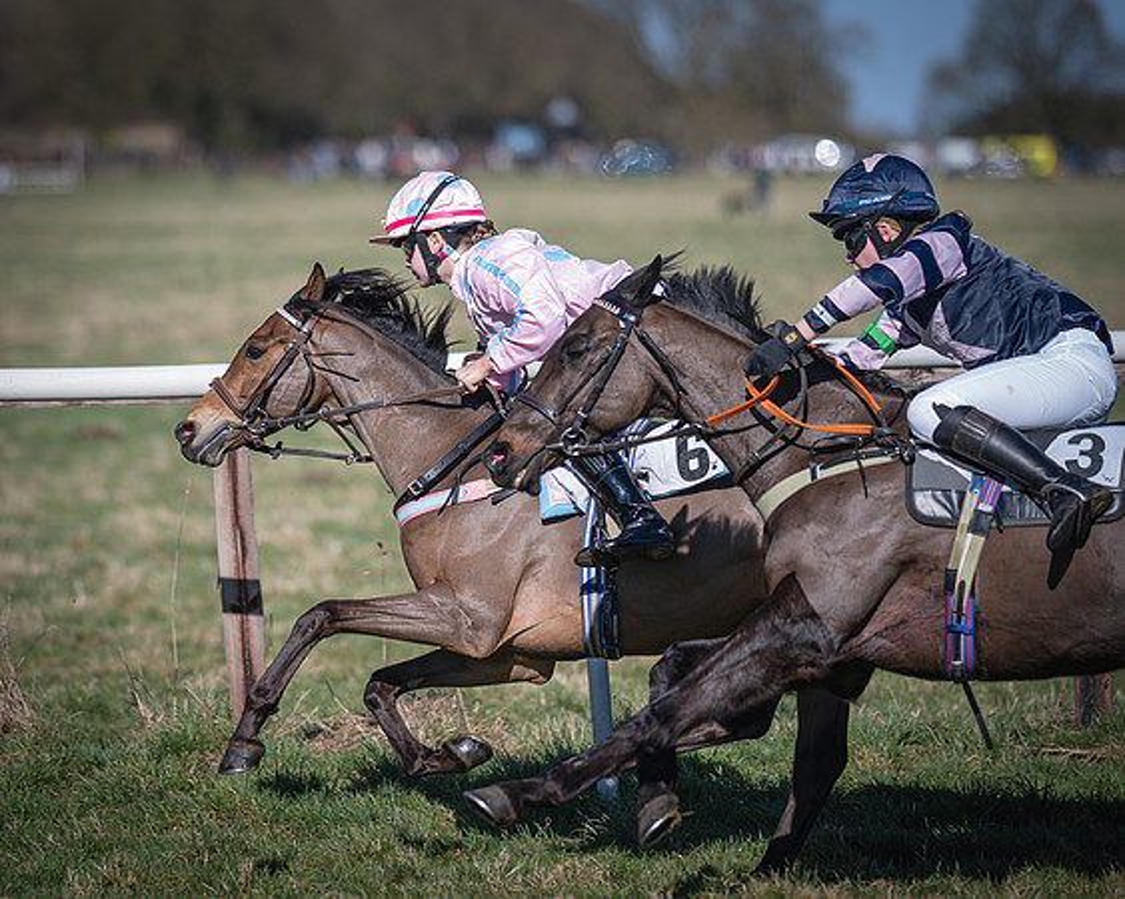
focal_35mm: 240
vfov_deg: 6.5
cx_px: 444
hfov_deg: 8.1
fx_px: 7973
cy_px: 444
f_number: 1.8
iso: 50
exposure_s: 1/4000
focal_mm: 135
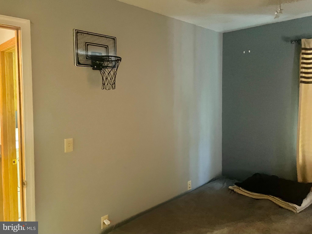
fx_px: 234
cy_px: 117
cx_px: 156
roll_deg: +0.2
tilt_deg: -4.0
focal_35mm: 26
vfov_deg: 53.1
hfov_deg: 67.3
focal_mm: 4.2
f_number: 1.6
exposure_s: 1/30
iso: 1000
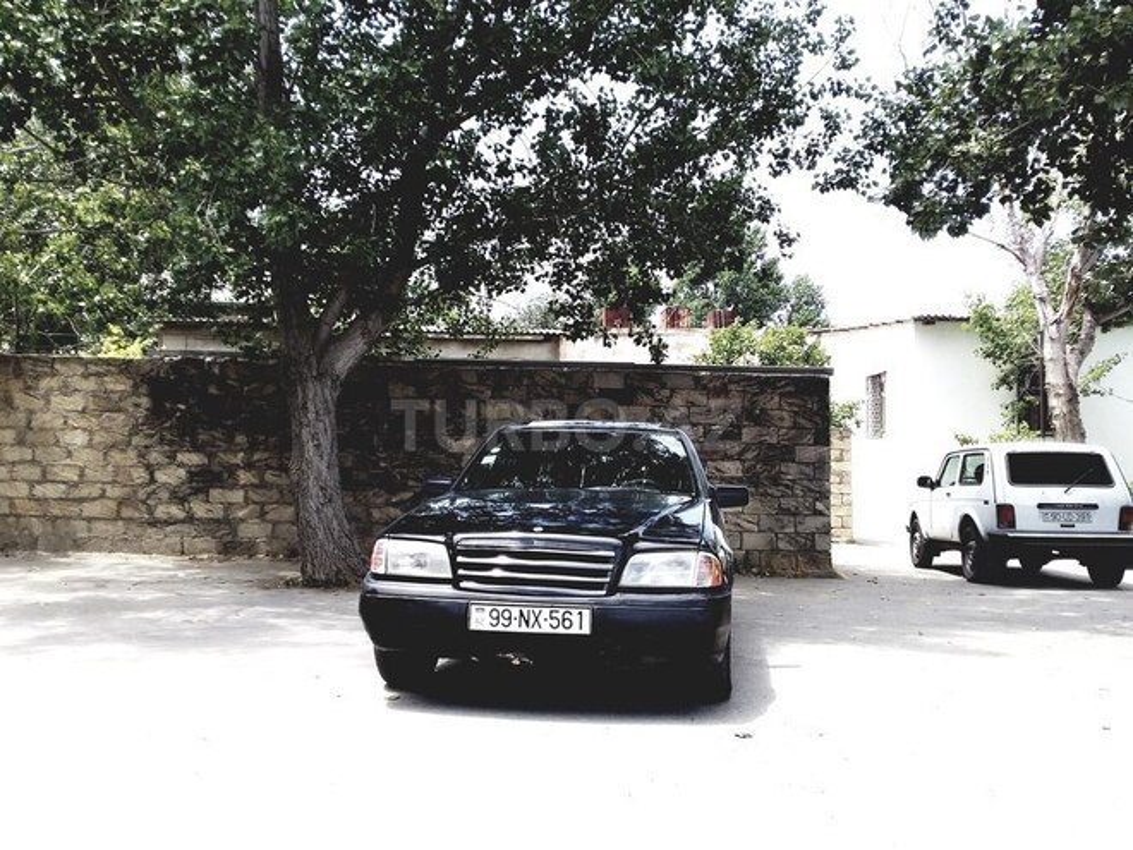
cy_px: 425
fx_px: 1015
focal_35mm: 31
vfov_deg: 45.4
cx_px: 566
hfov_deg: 58.4
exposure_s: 1/545
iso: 40
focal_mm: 3.3
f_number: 2.2
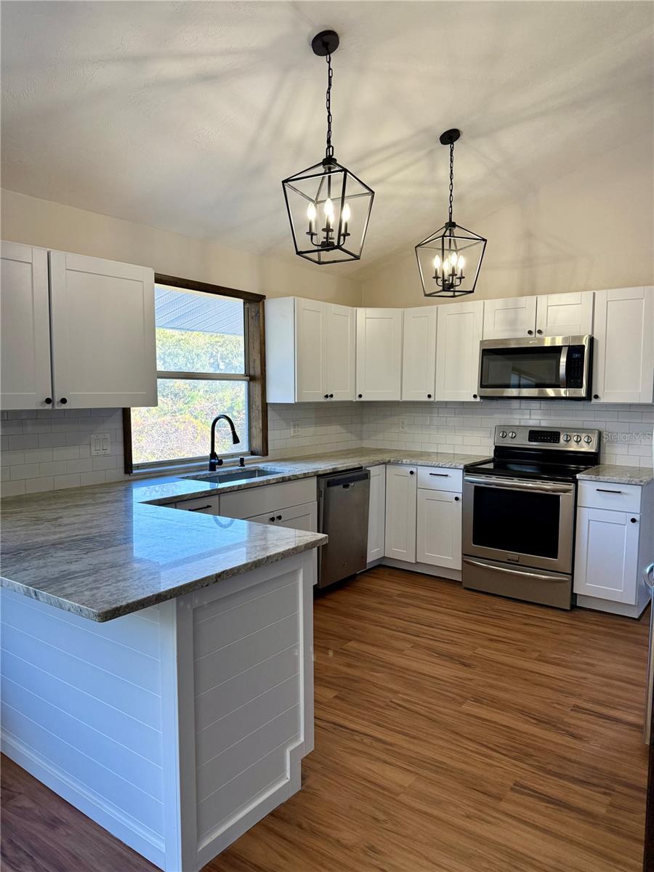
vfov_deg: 71.6
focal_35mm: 24
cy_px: 436
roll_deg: +0.2
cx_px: 327
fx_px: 605
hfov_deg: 56.8
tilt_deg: -3.6
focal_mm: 6.76
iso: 160
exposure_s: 1/239
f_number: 1.78
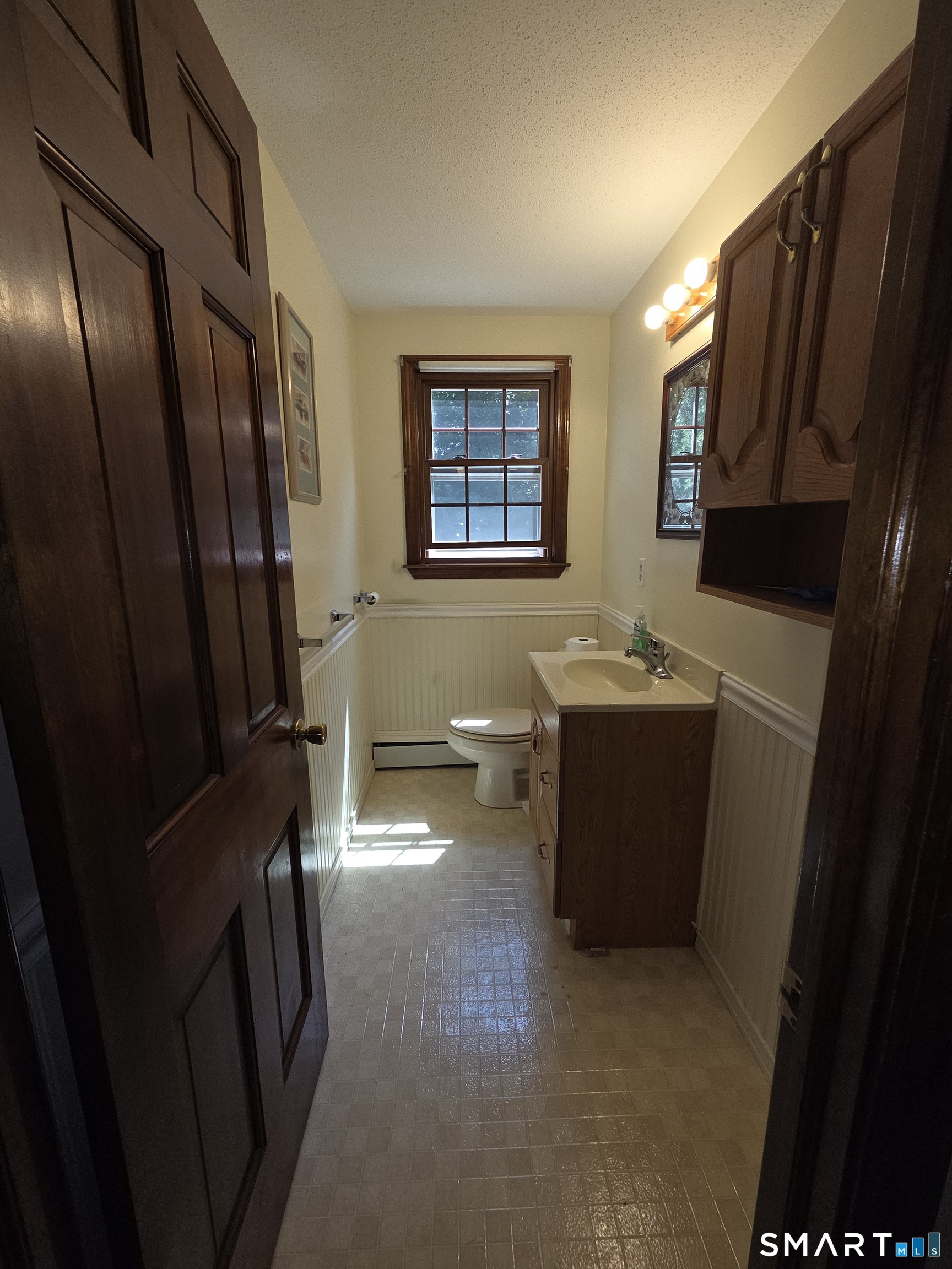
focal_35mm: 13
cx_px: 476
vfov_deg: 106.2
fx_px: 477
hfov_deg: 89.9
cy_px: 634
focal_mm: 2.2
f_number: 2.2
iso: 50
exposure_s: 1/125
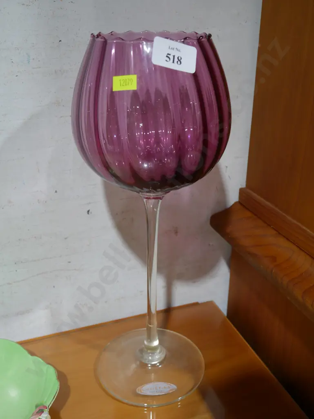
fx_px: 459
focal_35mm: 38
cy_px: 210
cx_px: 157
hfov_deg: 37.8
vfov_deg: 49.0
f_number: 4.1
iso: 400
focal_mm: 19
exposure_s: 1/60
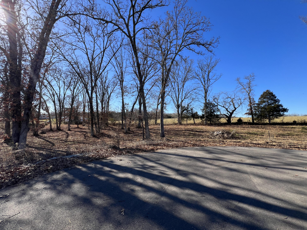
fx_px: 115
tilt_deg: +2.5
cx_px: 154
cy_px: 115
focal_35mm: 13
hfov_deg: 106.2
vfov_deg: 89.9
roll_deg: -1.4
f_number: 1.8
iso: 32
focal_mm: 1.57
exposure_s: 1/821
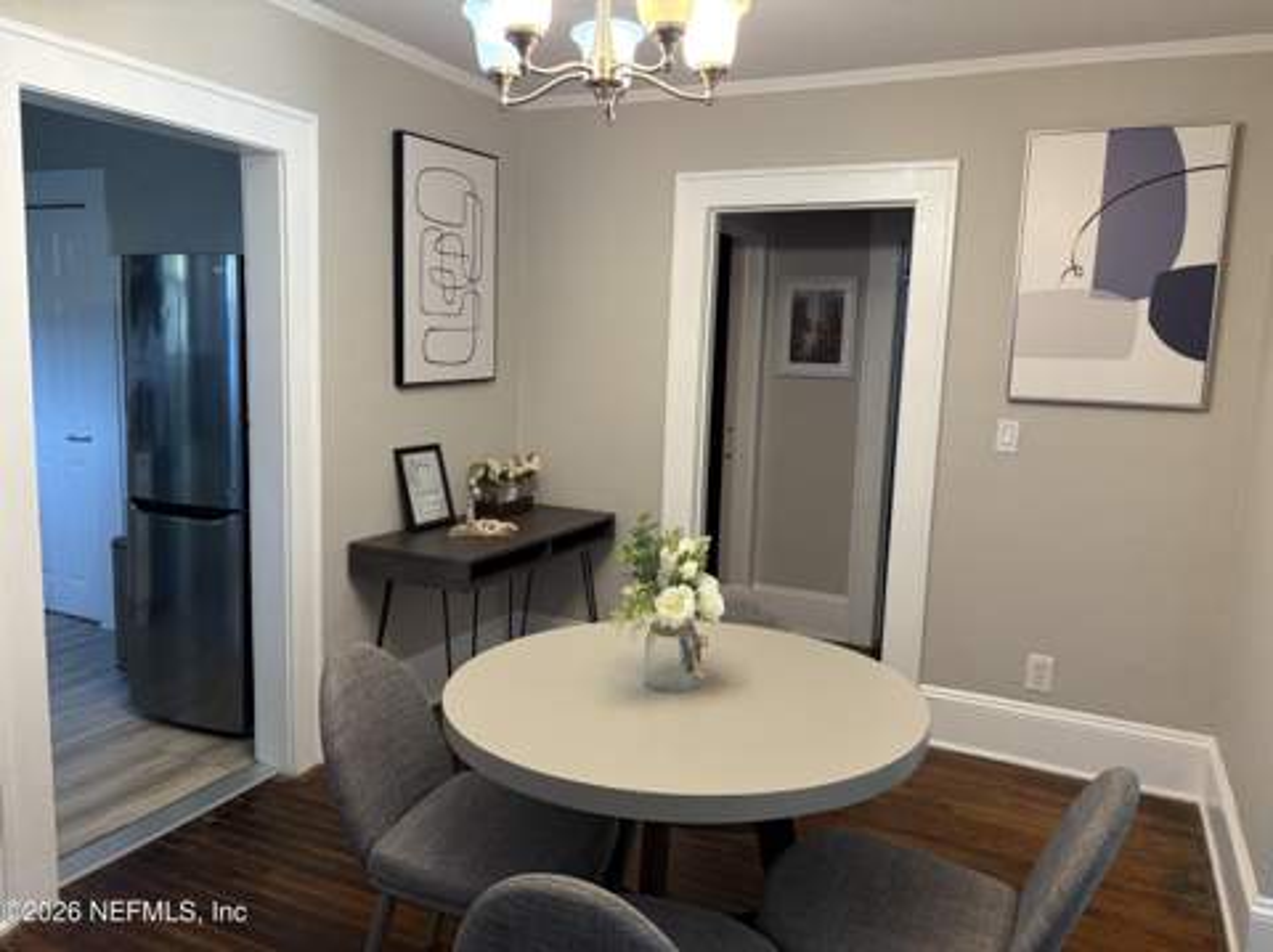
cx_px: 636
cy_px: 476
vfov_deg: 53.0
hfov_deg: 67.4
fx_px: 955
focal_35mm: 26
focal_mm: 5.96
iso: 100
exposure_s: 1/60
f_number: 1.6
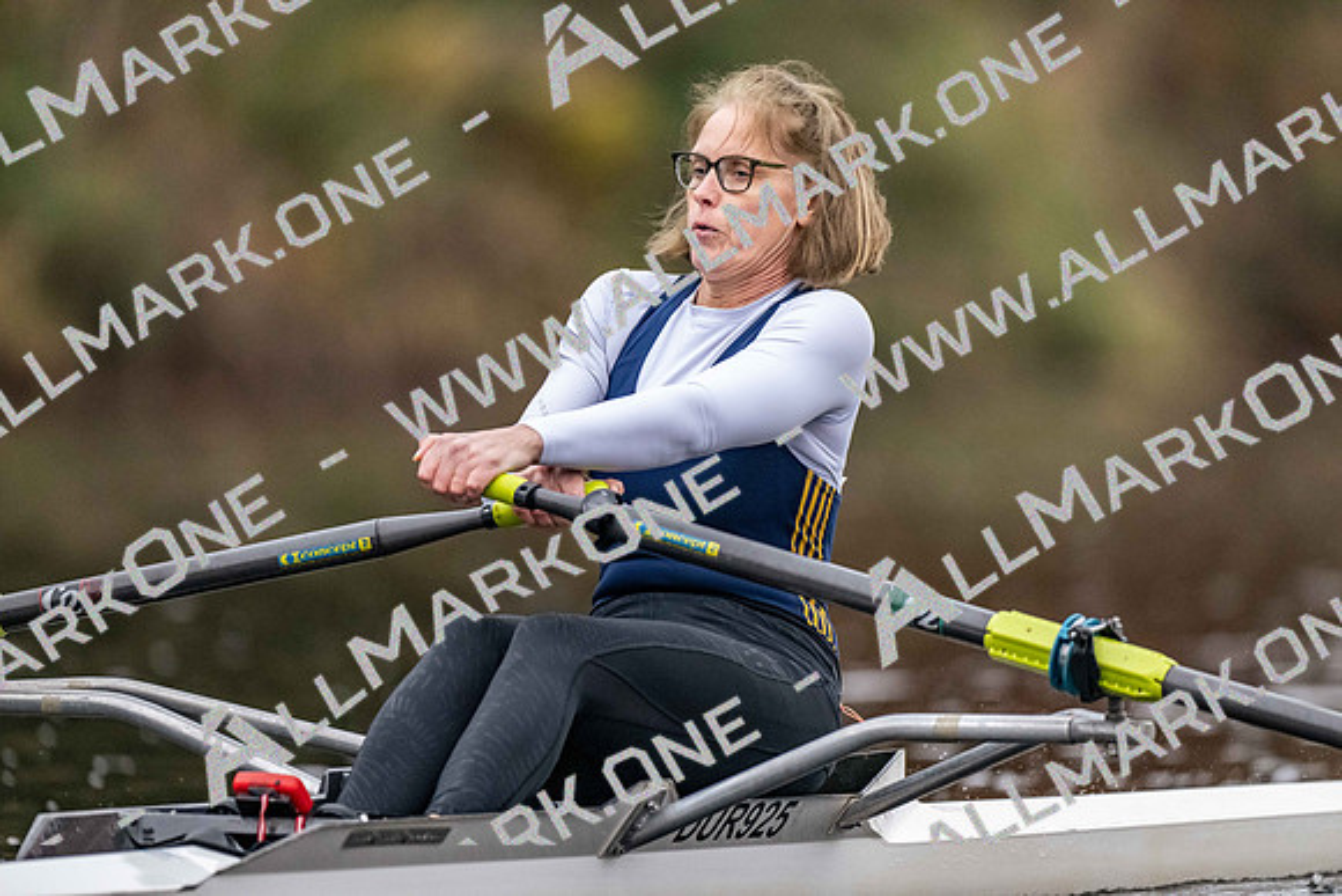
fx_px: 22371
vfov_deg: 2.3
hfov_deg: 3.4
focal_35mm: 600
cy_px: 448
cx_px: 671
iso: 5600
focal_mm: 600
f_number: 4
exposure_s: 1/2500
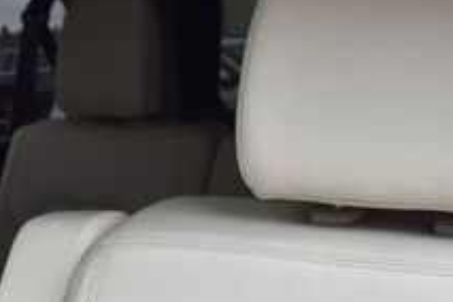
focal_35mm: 81
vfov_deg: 16.7
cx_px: -4
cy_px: 238
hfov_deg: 23.9
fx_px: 1019
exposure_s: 1/125
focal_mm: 18
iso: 720
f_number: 5.6
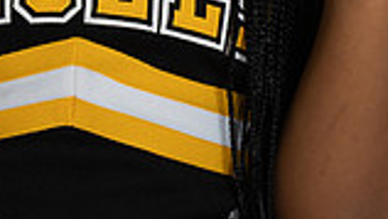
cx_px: 115
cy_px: -320
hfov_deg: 10.3
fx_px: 2151
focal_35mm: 209
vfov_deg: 5.6
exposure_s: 1/250
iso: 1250
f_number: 11
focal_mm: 70
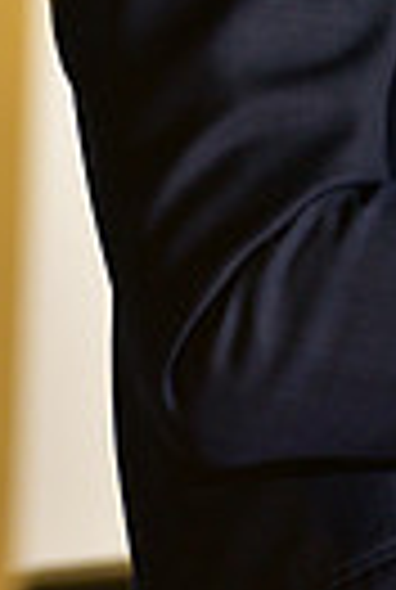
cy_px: -342
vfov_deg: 3.2
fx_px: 10405
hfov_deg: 2.2
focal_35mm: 634
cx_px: 648
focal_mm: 185
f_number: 5
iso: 1600
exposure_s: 1/125
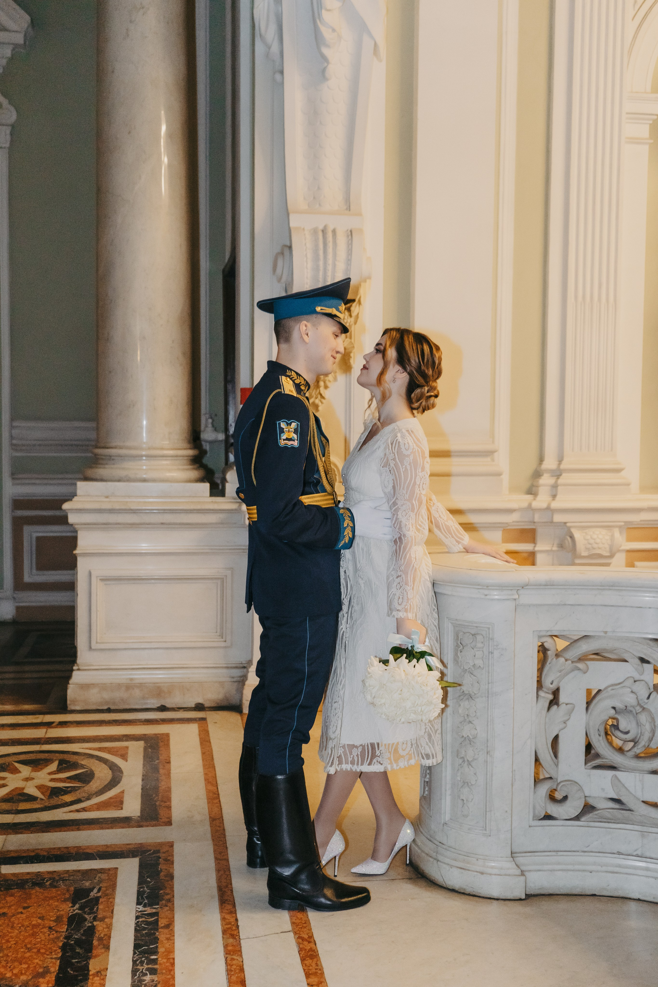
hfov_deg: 36.9
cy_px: 494
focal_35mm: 36
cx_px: 329
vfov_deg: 53.1
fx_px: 987
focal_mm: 36
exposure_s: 1/125
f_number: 4.5
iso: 1600
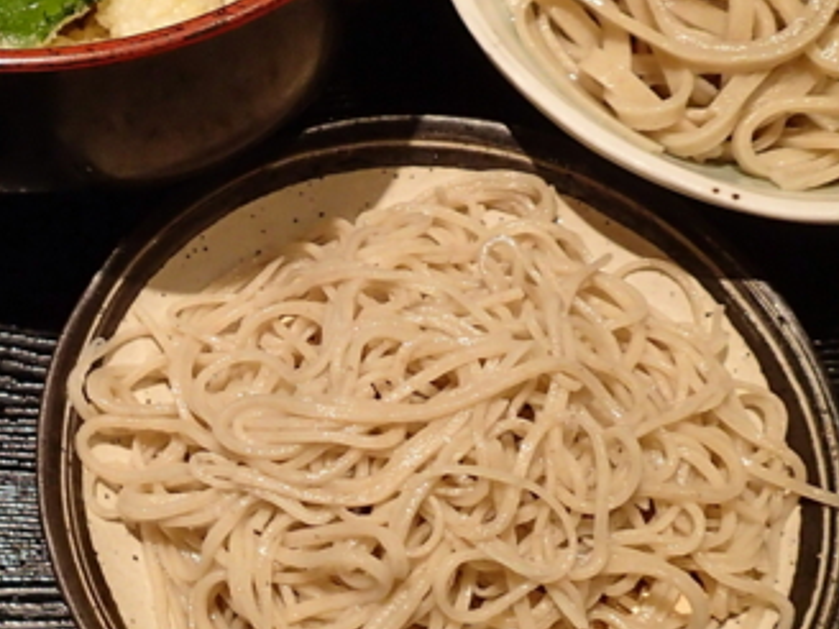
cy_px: 289
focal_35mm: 61
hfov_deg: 30.8
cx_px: 151
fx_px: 1478
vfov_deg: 24.0
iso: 320
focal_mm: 4.5
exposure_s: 1/30
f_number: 2
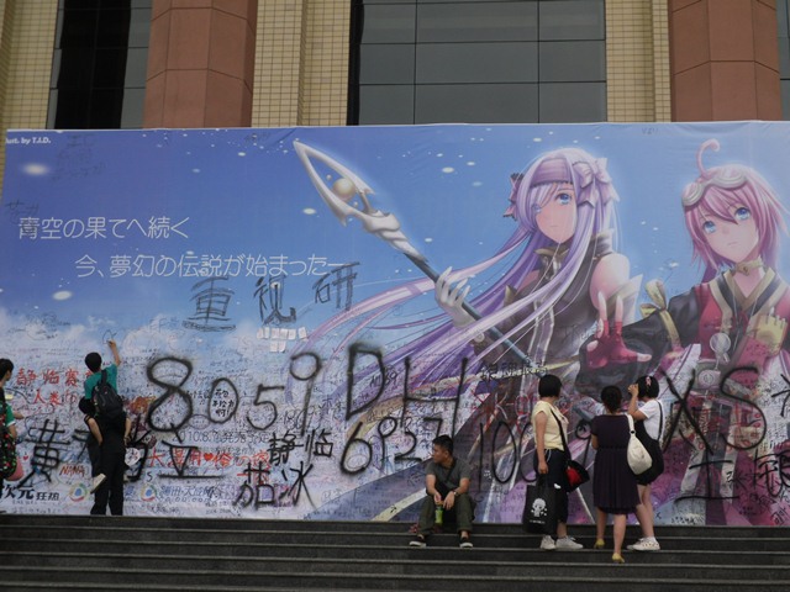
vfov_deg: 21.0
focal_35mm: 70
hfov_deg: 27.8
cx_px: 395
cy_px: 296
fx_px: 1598
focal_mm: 9.83
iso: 80
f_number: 9.1
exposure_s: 1/72
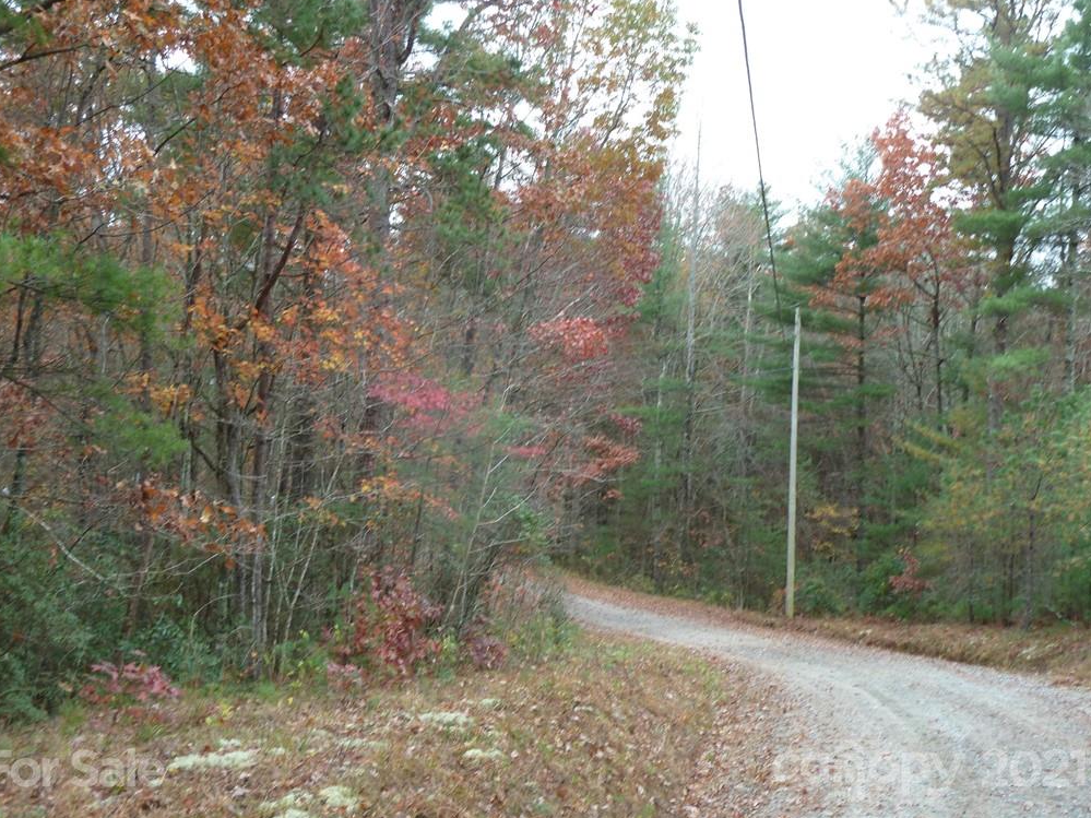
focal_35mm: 41
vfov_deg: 35.1
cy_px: 402
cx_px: 537
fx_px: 1292
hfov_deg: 45.8
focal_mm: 6.5
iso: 100
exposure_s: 1/30
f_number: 3.6
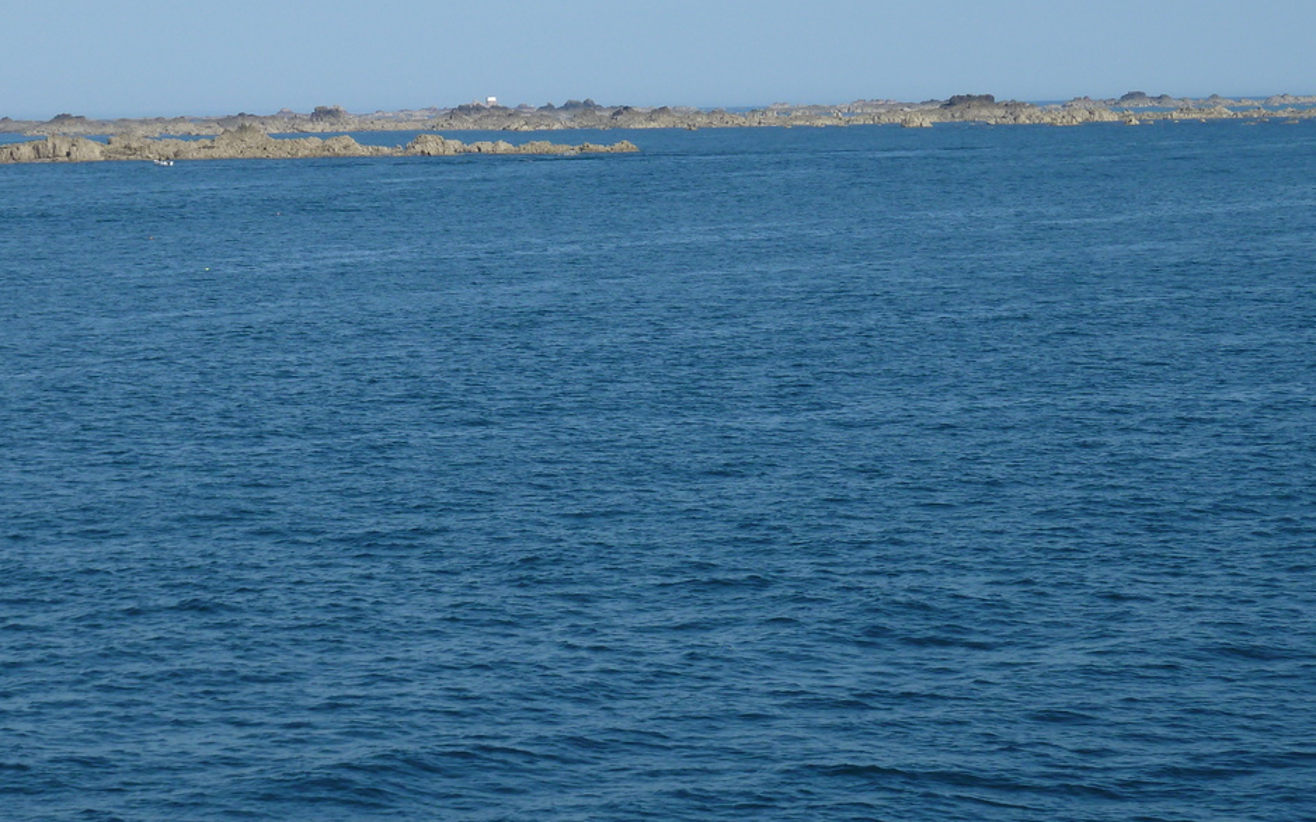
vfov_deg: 10.7
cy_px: 254
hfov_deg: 17.1
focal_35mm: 122
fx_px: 4375
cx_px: 549
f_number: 5
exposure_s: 1/500
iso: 80
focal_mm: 14.7
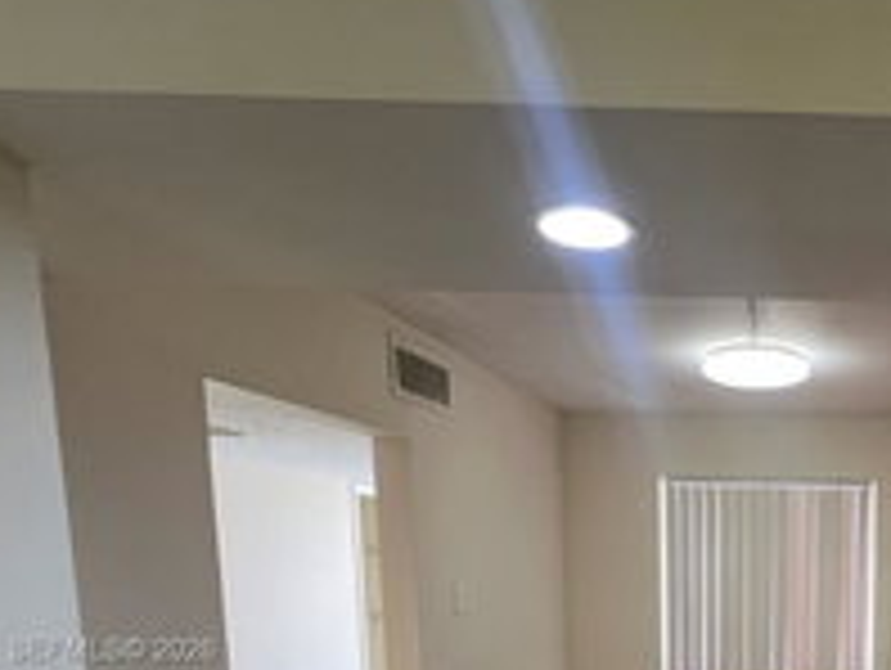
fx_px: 722
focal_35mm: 28
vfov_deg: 43.6
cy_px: 652
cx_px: 803
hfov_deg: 55.0
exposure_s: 1/120
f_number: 1.8
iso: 200
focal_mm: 1.57
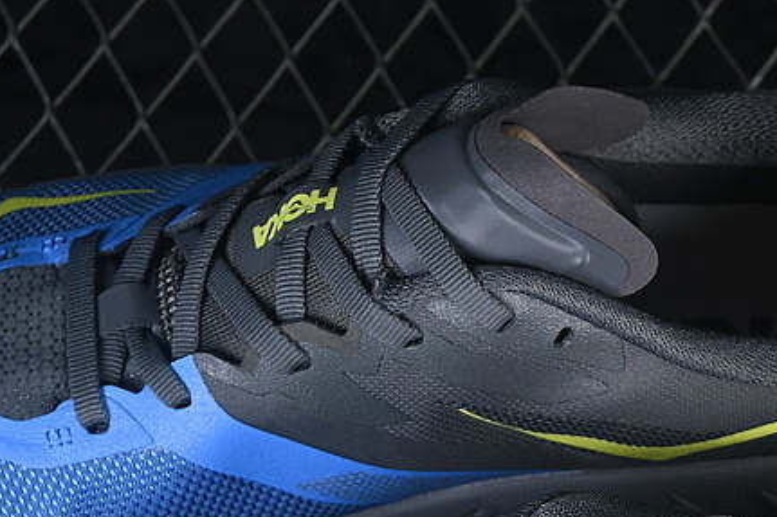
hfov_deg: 10.9
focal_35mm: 188
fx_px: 4056
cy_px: 630
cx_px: 438
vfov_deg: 7.2
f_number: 6.3
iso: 160
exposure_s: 1/60
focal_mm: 50
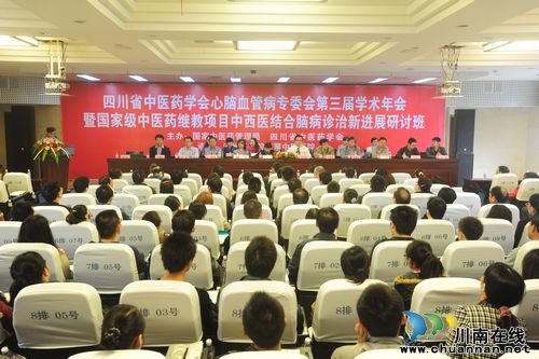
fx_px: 524
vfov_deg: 37.8
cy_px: 180
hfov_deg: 54.5
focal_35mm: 35
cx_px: 270
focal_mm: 35
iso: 2500
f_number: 4.5
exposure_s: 1/80
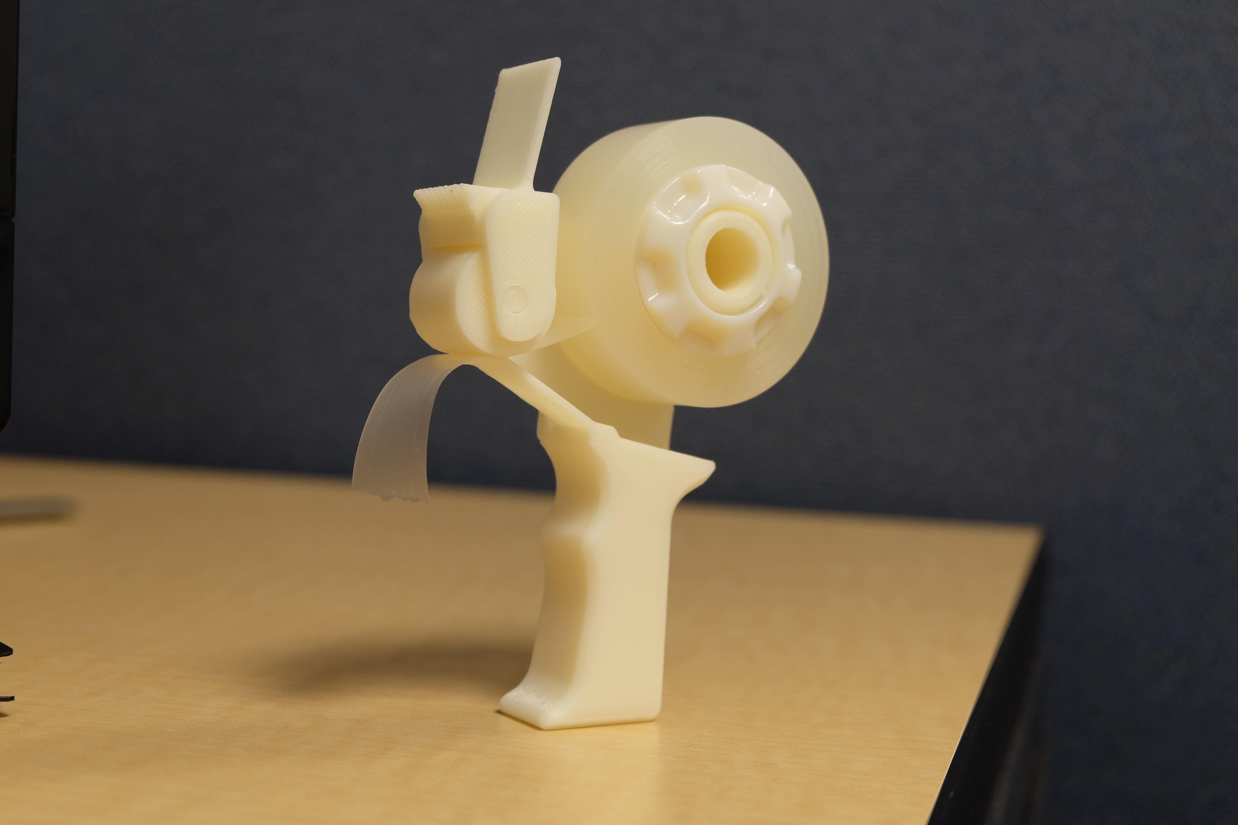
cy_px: 412
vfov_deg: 24.2
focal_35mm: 56
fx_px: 1926
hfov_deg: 35.6
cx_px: 619
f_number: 5.3
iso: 500
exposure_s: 1/15
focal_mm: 37.1
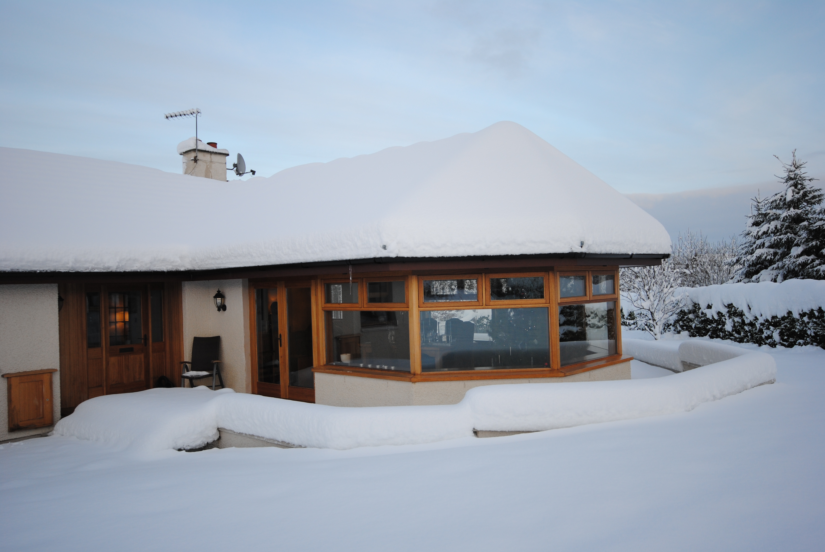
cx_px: 412
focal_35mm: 30
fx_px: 688
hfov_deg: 61.9
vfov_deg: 43.7
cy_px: 276
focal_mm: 20
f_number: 5.6
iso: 200
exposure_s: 1/100
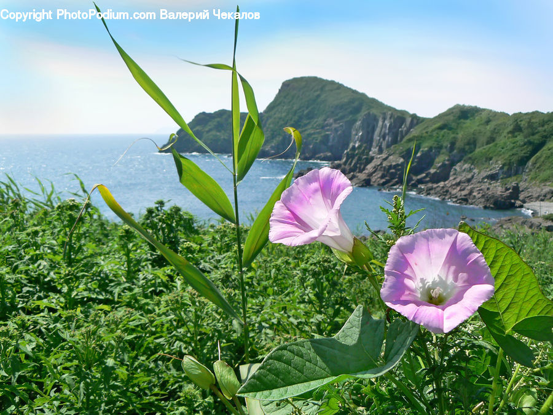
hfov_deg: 51.4
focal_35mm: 36
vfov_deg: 39.7
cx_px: 276
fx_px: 575
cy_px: 208
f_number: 6.3
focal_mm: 6
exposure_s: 1/400
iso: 80
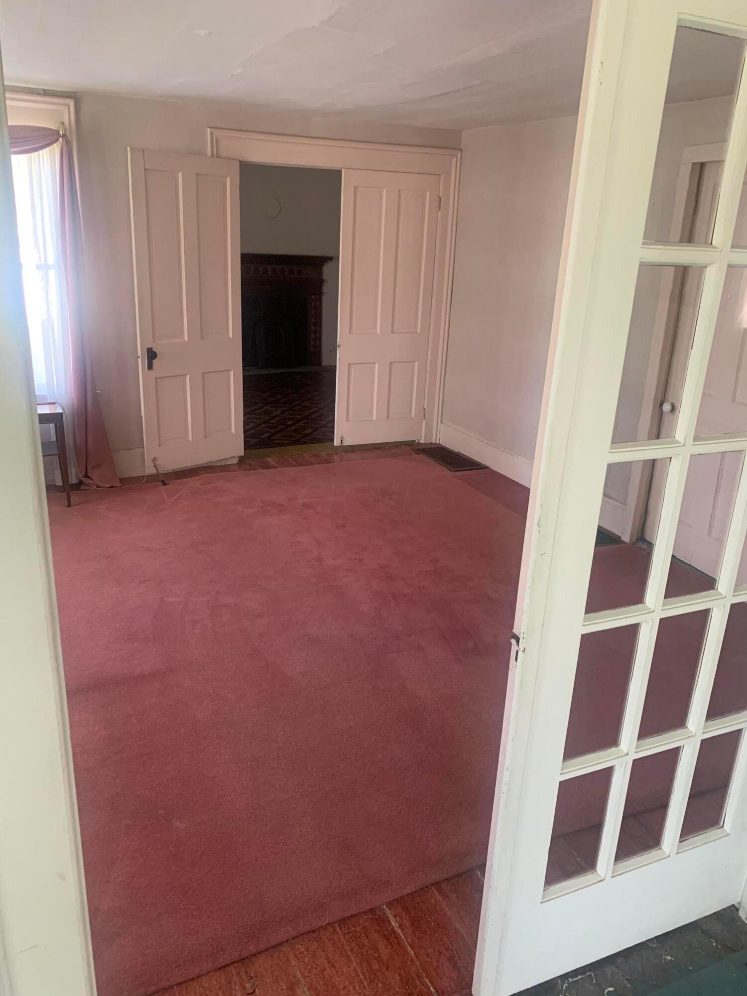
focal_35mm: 26
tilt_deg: -17.2
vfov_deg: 67.3
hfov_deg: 53.1
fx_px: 748
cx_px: 374
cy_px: 498
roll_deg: -3.0
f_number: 1.8
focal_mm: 4.25
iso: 320
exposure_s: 1/60
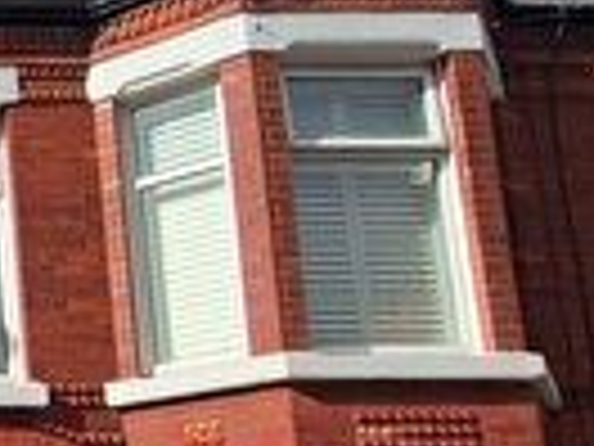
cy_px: 471
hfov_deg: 19.2
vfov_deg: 20.5
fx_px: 1184
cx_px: -544
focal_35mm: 69
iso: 50
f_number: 2.2
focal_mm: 2.2
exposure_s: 1/3128
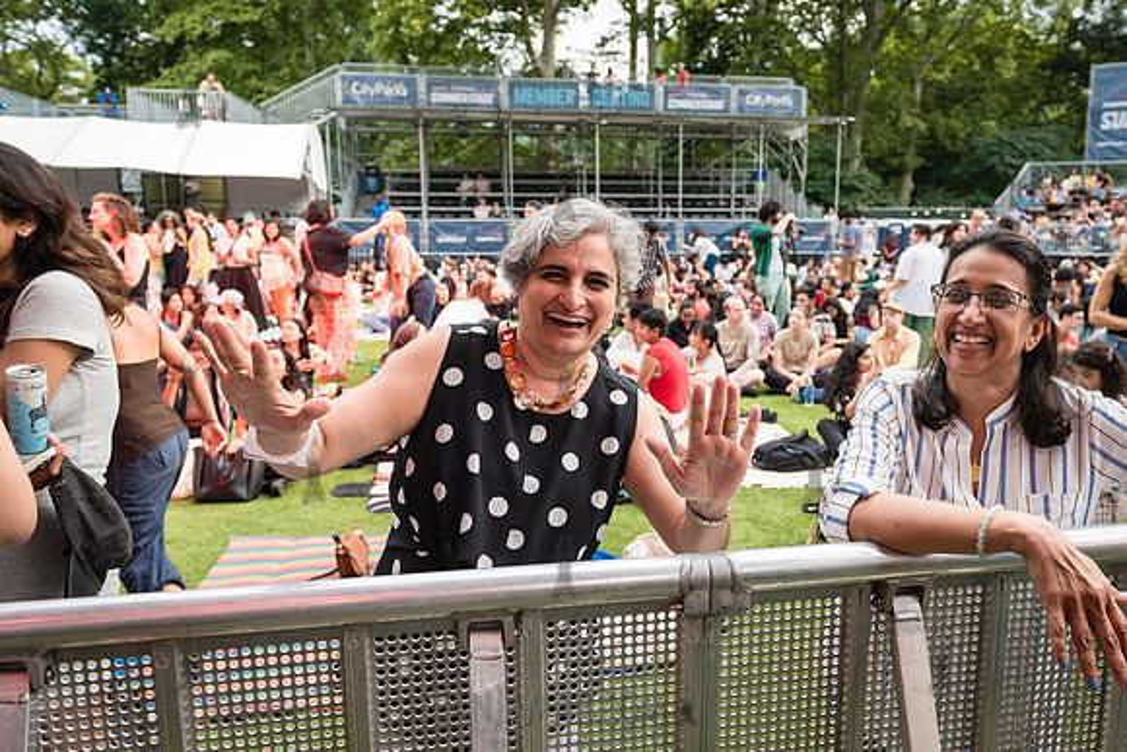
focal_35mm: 28
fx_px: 875
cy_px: 375
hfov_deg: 65.3
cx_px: 632
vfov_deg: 46.5
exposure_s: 1/320
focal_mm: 24
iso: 1000
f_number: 3.5
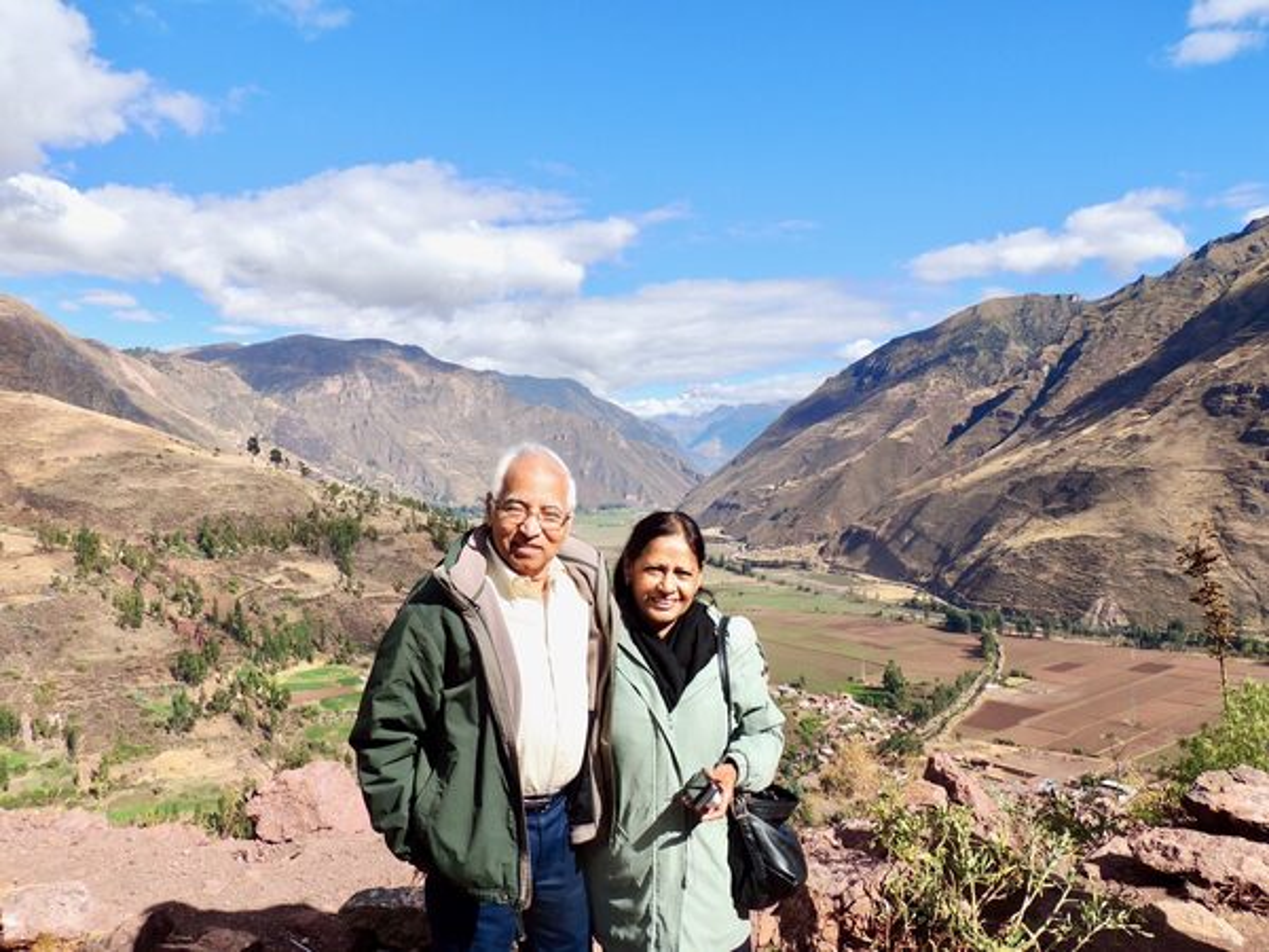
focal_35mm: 28
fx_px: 1026
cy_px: 476
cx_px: 634
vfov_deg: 49.7
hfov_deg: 63.4
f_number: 3.4
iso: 100
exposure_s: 1/1250
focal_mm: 4.9
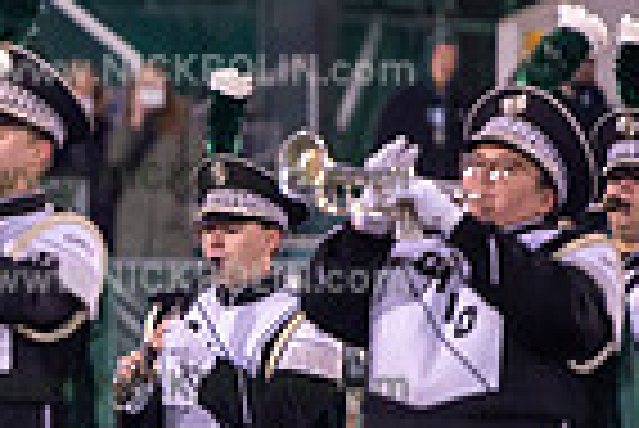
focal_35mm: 794
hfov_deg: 2.6
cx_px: -644
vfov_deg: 1.7
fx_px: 14108
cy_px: 282
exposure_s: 1/1250
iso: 2500
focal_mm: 195
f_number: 2.8
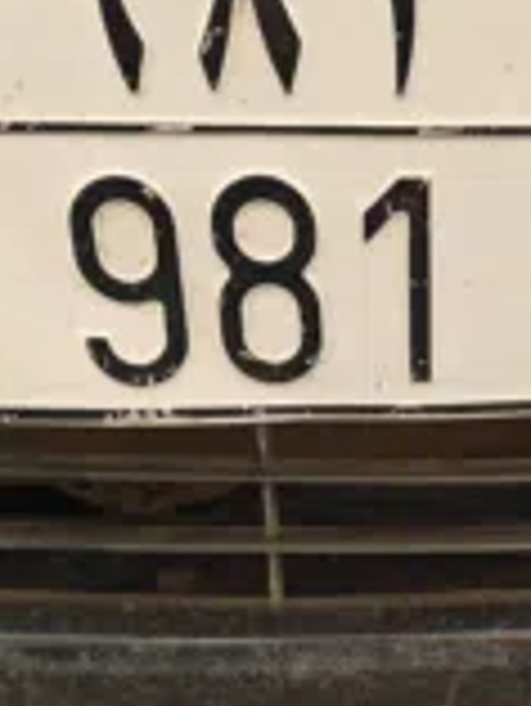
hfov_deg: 23.4
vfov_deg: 31.2
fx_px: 1246
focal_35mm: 61
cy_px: 508
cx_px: 490
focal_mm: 5.59
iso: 64
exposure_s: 1/100
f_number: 1.8
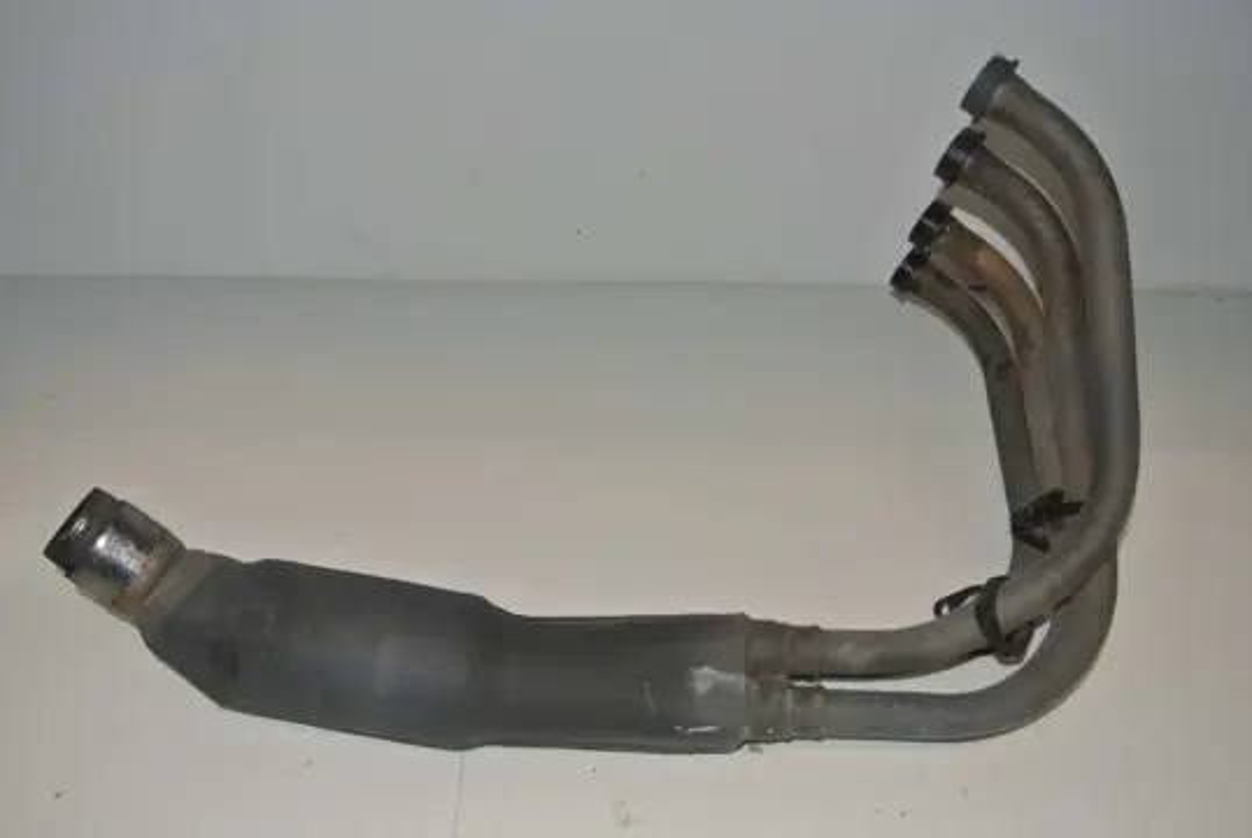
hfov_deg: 53.1
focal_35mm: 36
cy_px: 419
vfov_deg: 37.0
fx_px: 1253
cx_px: 626
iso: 200
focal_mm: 13.6
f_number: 4
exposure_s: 1/60
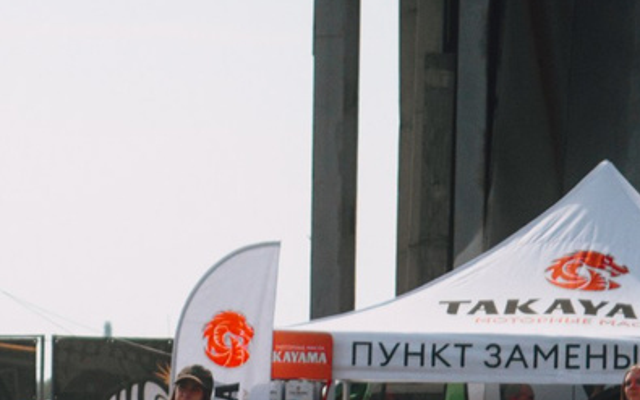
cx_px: -115
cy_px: 1163
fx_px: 4815
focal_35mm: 276
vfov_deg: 4.6
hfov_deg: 7.5
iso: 800
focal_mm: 40
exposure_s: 1/8000
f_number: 2.2
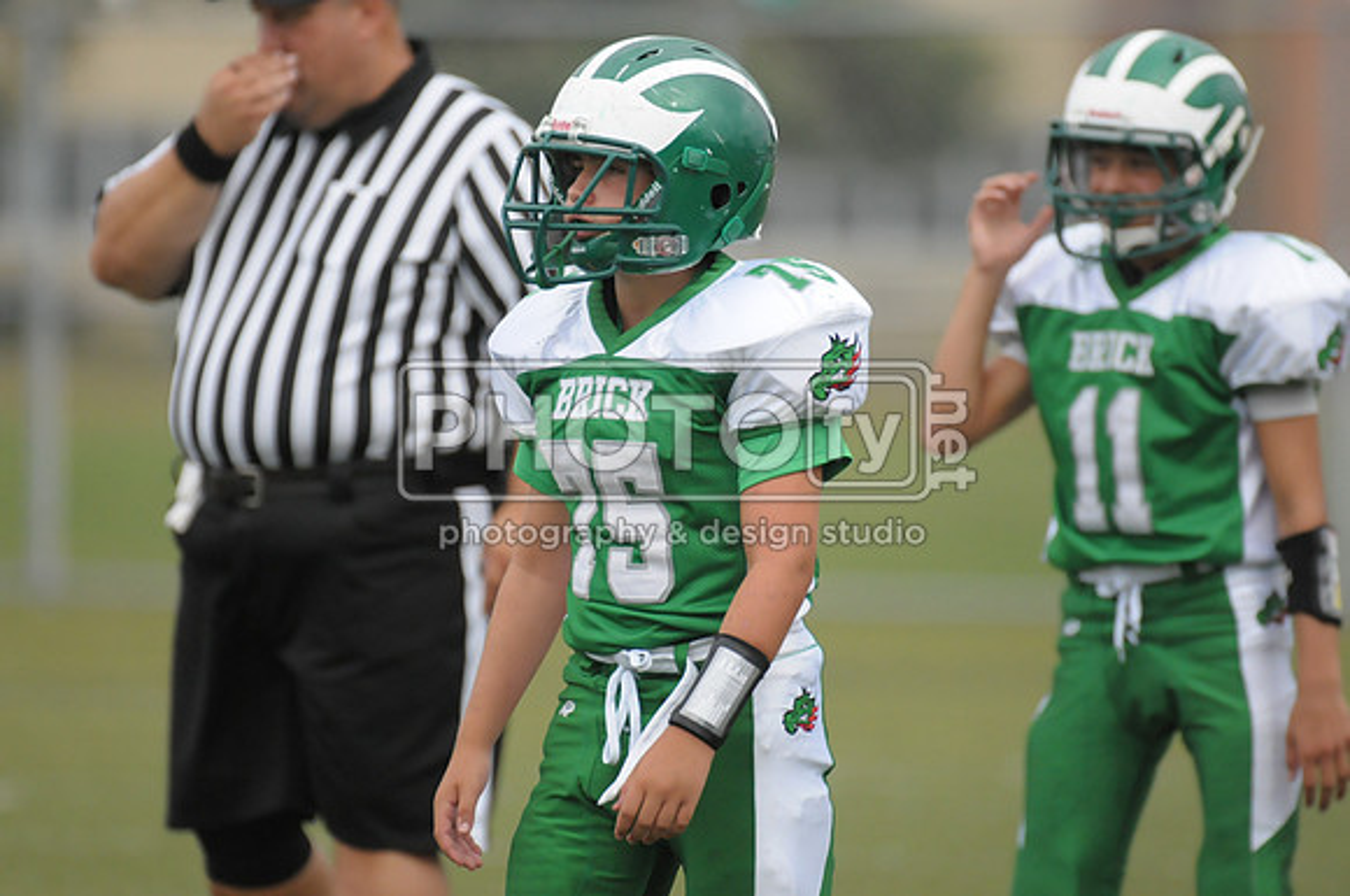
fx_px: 22468
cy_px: 448
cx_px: 675
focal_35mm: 600
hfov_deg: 3.4
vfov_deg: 2.3
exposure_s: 1/4000
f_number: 4
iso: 1600
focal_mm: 400
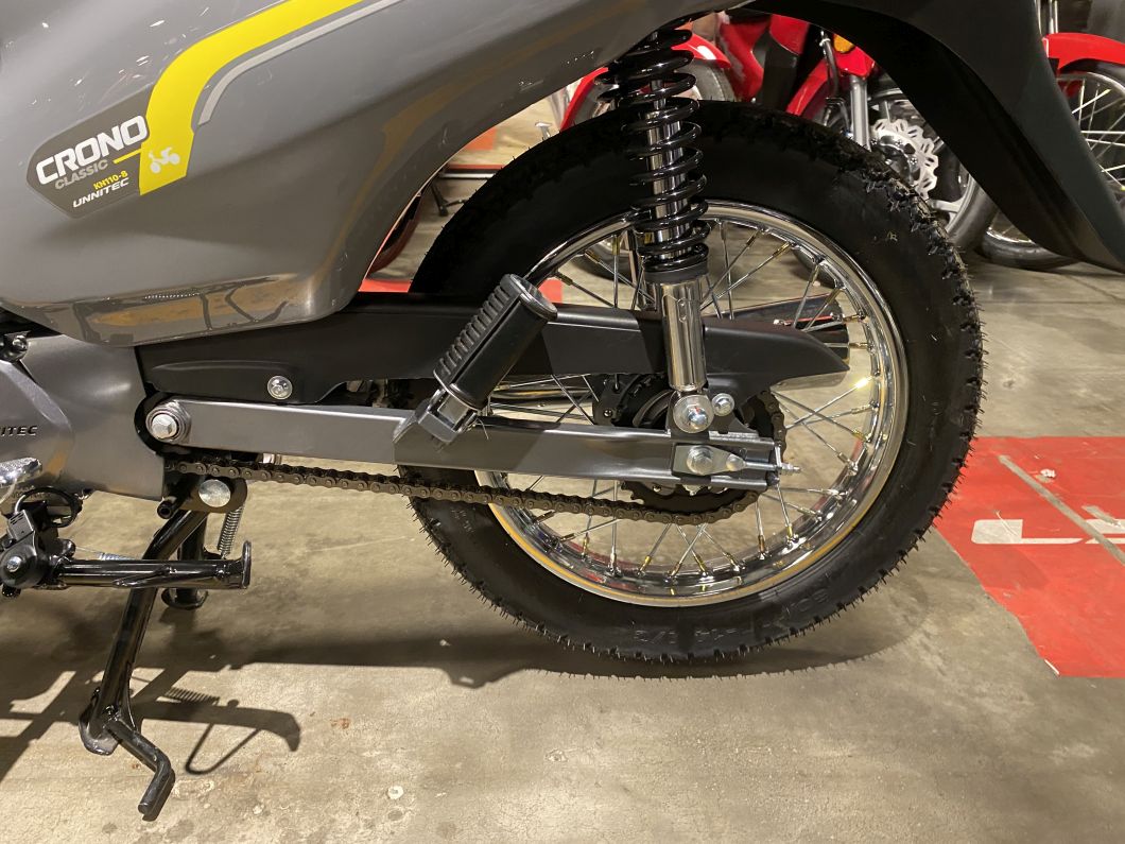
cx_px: 562
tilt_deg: -22.3
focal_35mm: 26
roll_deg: +2.8
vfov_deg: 53.1
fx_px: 845
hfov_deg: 67.3
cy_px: 422
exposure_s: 1/50
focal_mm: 4.25
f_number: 1.8
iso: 400
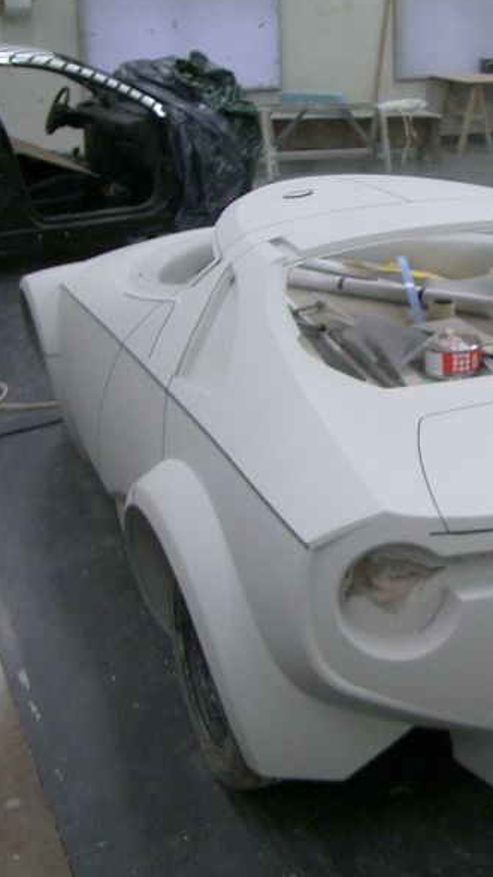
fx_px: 1209
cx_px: 474
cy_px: 441
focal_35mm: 52
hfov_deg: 22.3
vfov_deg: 39.9
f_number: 2.6
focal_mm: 5.8
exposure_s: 1/60
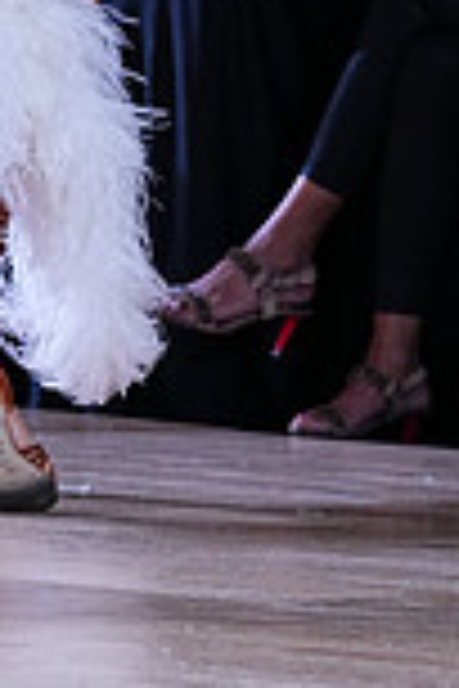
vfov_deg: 3.1
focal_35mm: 661
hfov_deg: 2.1
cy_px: -418
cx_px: -178
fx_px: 12641
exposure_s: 1/500
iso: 2000
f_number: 4
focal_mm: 174
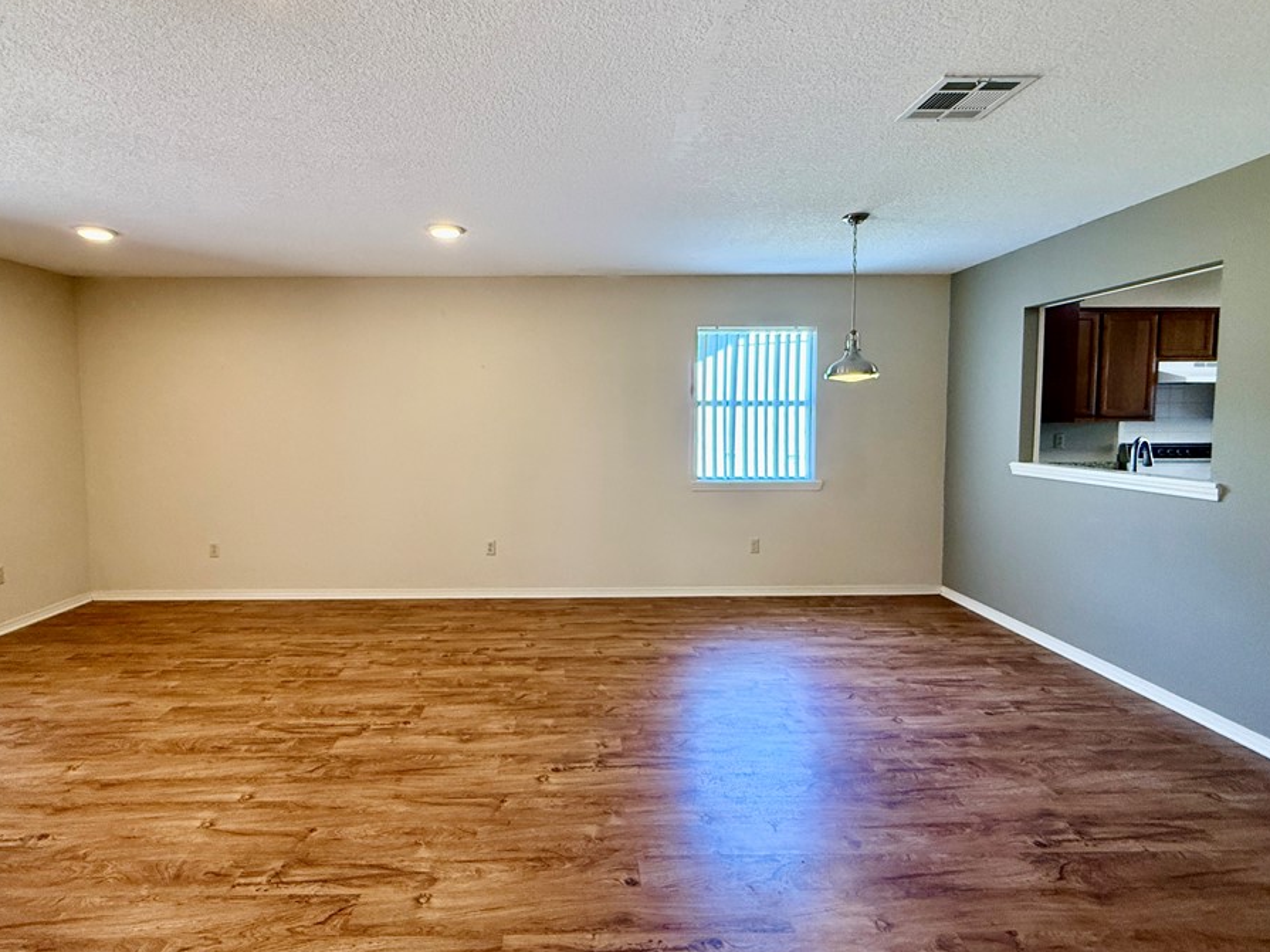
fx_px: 587
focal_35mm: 16
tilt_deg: -2.9
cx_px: 584
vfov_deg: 78.0
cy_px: 453
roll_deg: +1.3
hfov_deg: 94.3
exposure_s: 1/120
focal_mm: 2.22
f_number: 2.2
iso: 320
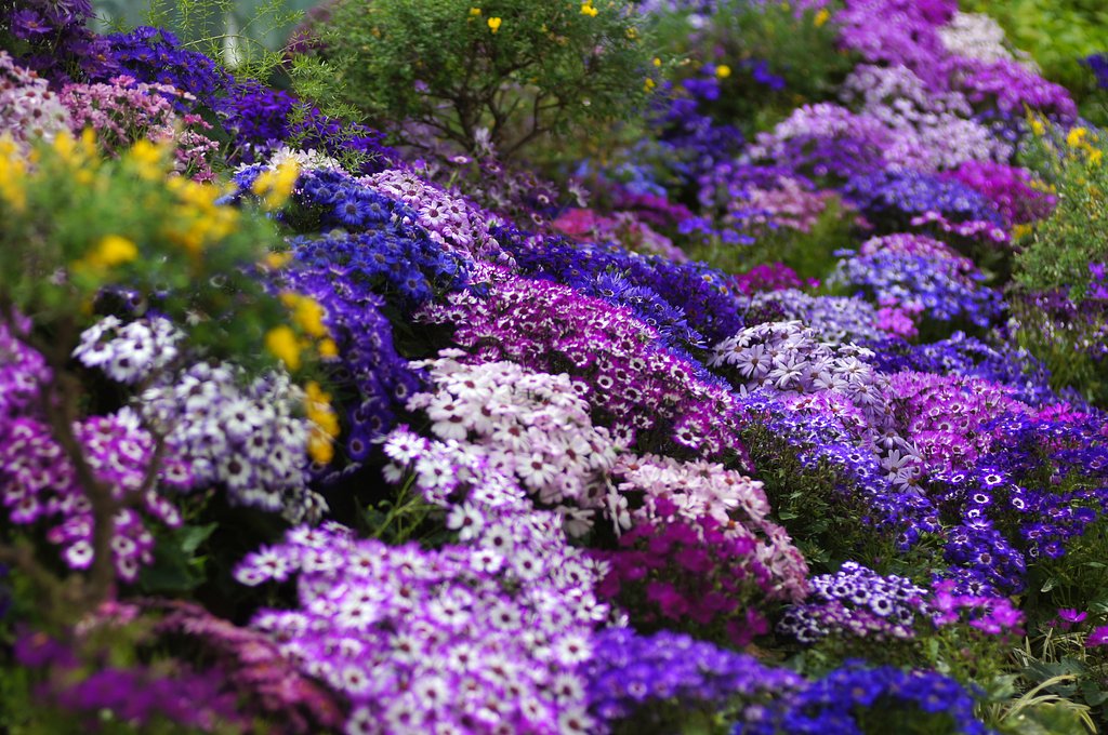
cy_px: 368
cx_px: 554
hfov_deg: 10.2
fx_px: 6225
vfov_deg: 6.8
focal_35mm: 202
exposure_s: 1/4000
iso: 100
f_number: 2.5
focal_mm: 135
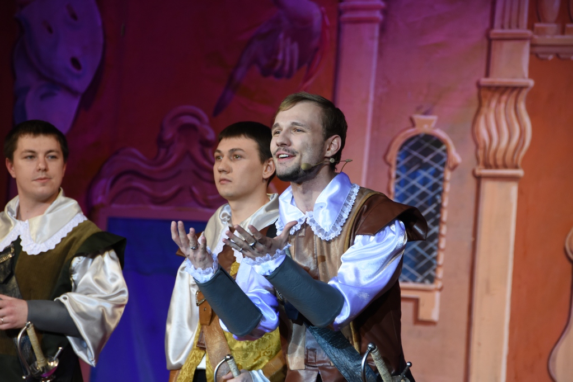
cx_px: 286
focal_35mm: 180
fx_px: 2865
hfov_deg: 11.4
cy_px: 191
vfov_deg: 7.6
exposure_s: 1/160
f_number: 5.3
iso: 1000
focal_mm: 120
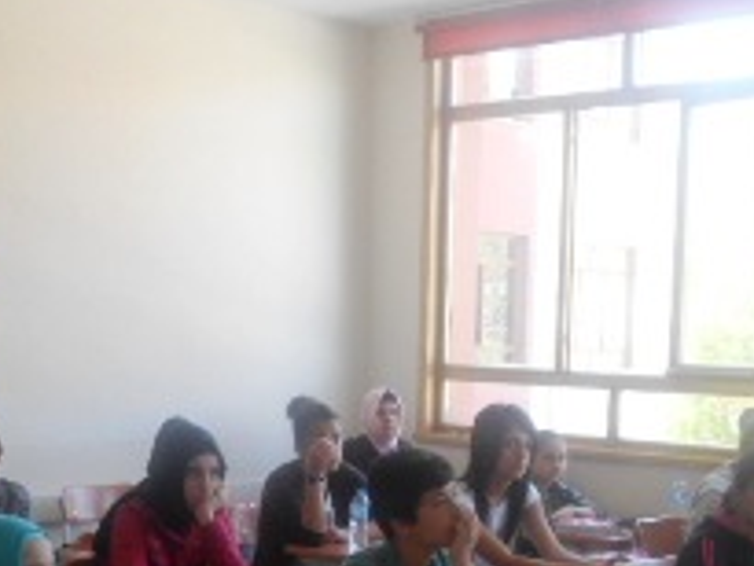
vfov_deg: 20.4
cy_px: 570
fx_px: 1526
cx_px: 419
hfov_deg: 27.7
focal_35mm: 70
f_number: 3.6
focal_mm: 5.8
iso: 80
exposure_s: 1/30
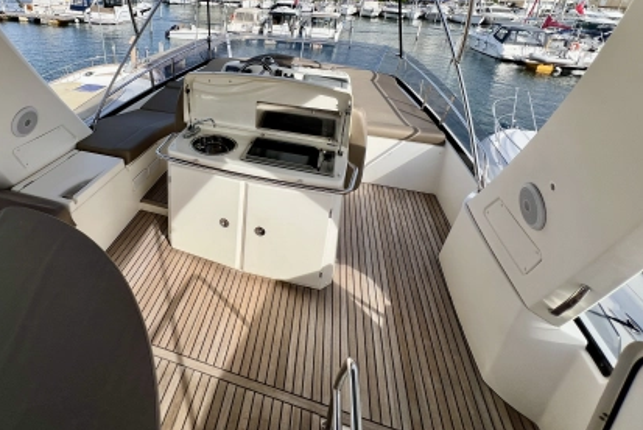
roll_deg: -2.0
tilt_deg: -21.3
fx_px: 322
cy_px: 111
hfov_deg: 87.7
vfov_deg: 63.8
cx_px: 232
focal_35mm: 18
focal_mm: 1.57
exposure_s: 1/1980
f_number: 1.8
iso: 32
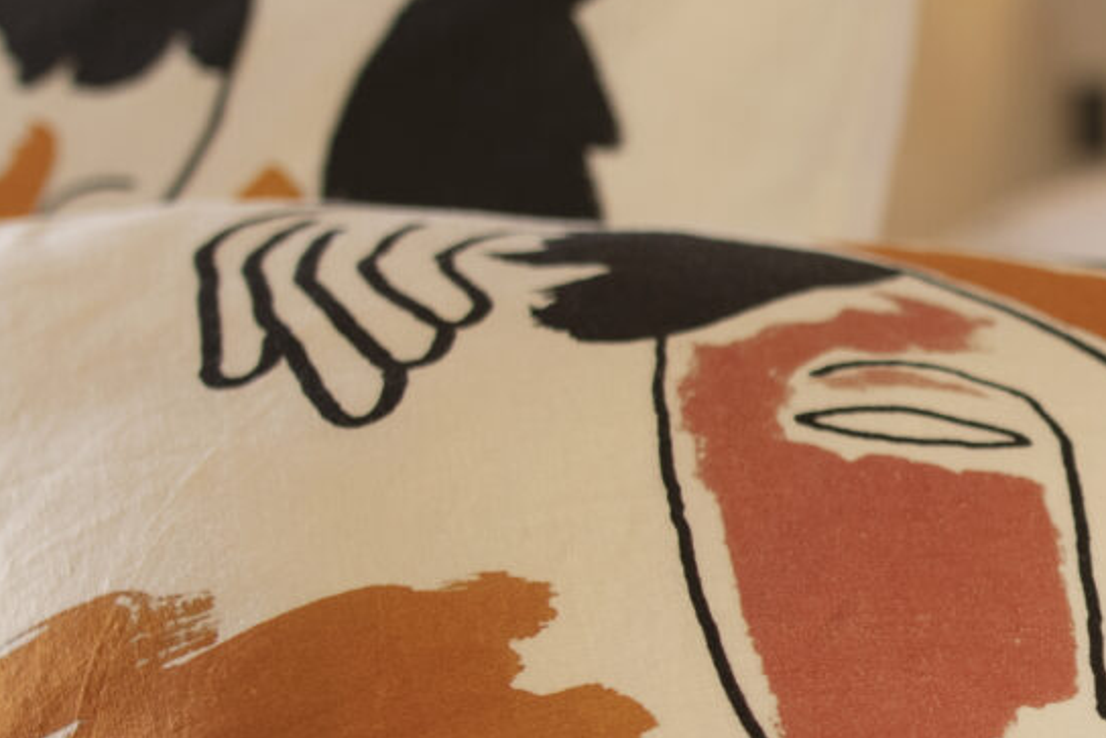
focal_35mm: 113
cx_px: 1655
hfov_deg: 16.5
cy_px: 686
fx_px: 3472
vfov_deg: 12.0
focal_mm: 24
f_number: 2.2
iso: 200
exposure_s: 1/80
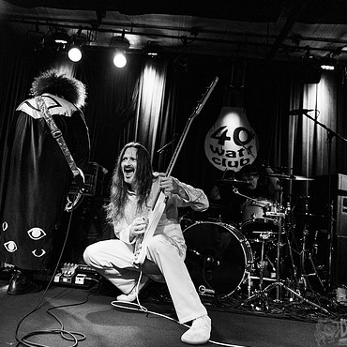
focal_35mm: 32
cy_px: 170
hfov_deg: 51.0
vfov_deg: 51.1
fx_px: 363
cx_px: 154
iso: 3200
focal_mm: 24
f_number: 3.2
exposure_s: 1/200
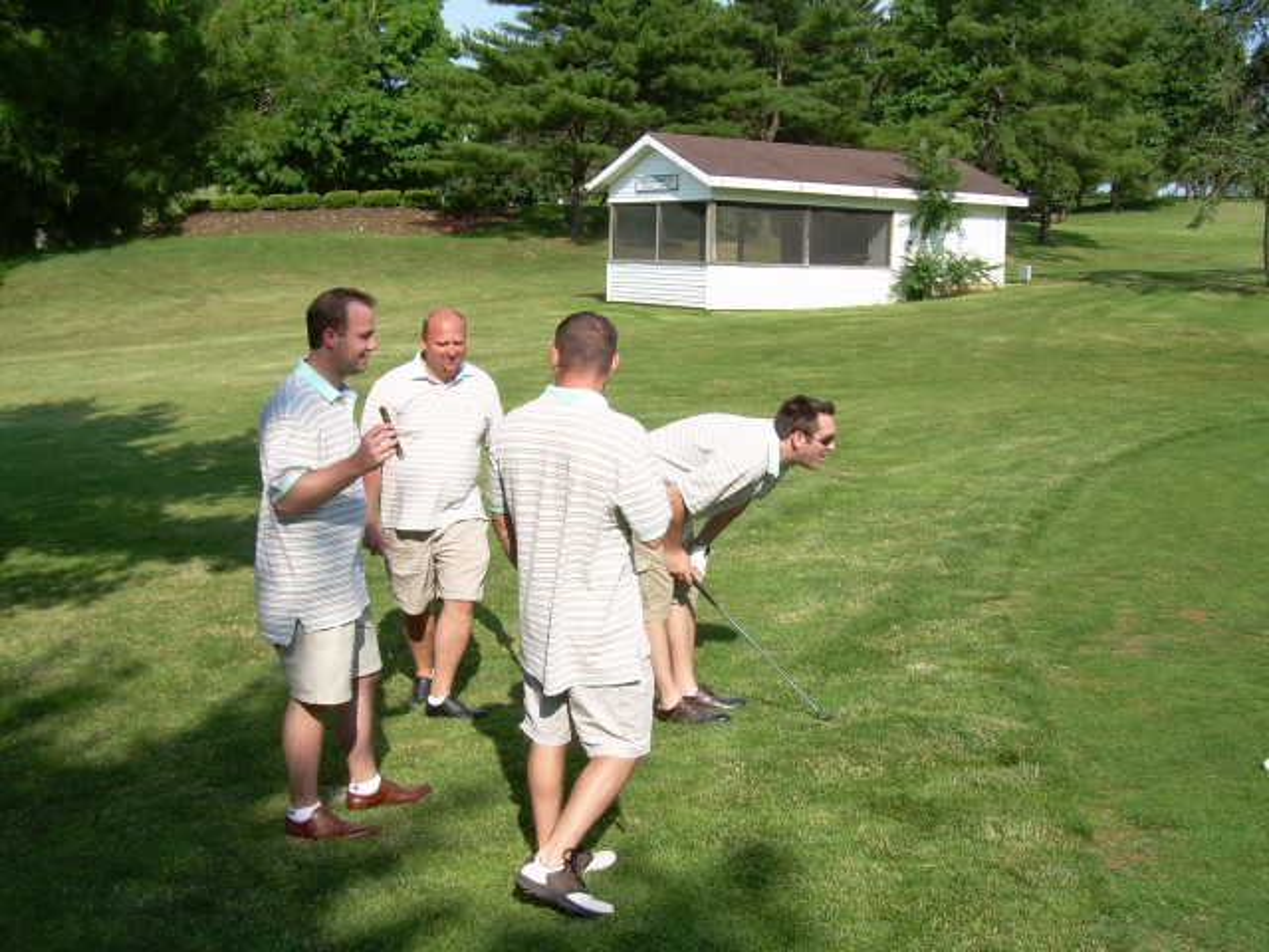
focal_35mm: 38
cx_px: 634
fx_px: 1393
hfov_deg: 49.0
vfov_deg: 37.7
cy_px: 476
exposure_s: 1/354
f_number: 4.6
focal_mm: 6.3
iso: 50
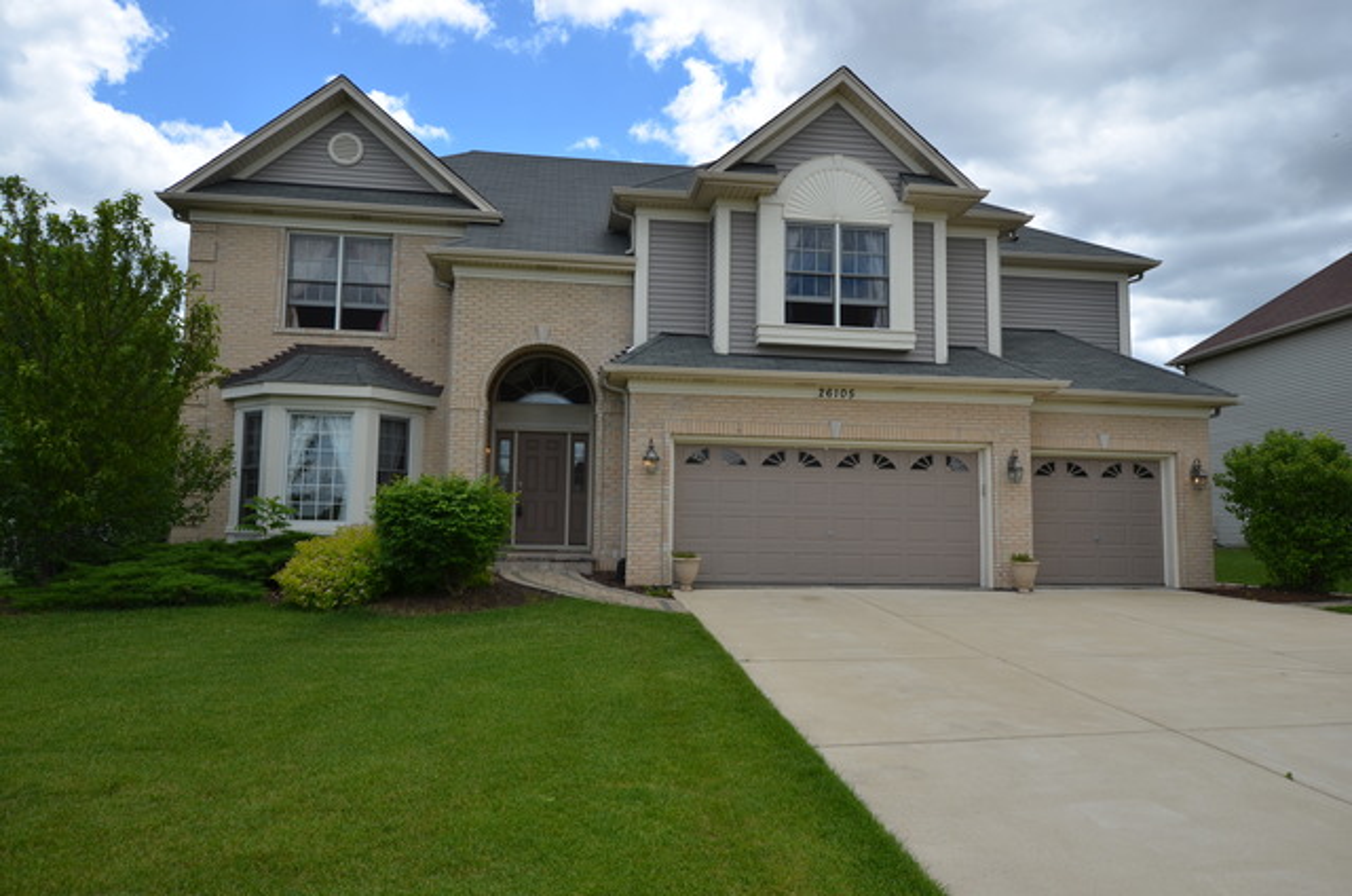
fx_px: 900
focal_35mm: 24
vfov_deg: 52.9
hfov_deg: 73.8
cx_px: 676
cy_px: 448
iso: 100
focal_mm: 16
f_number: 8
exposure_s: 1/250
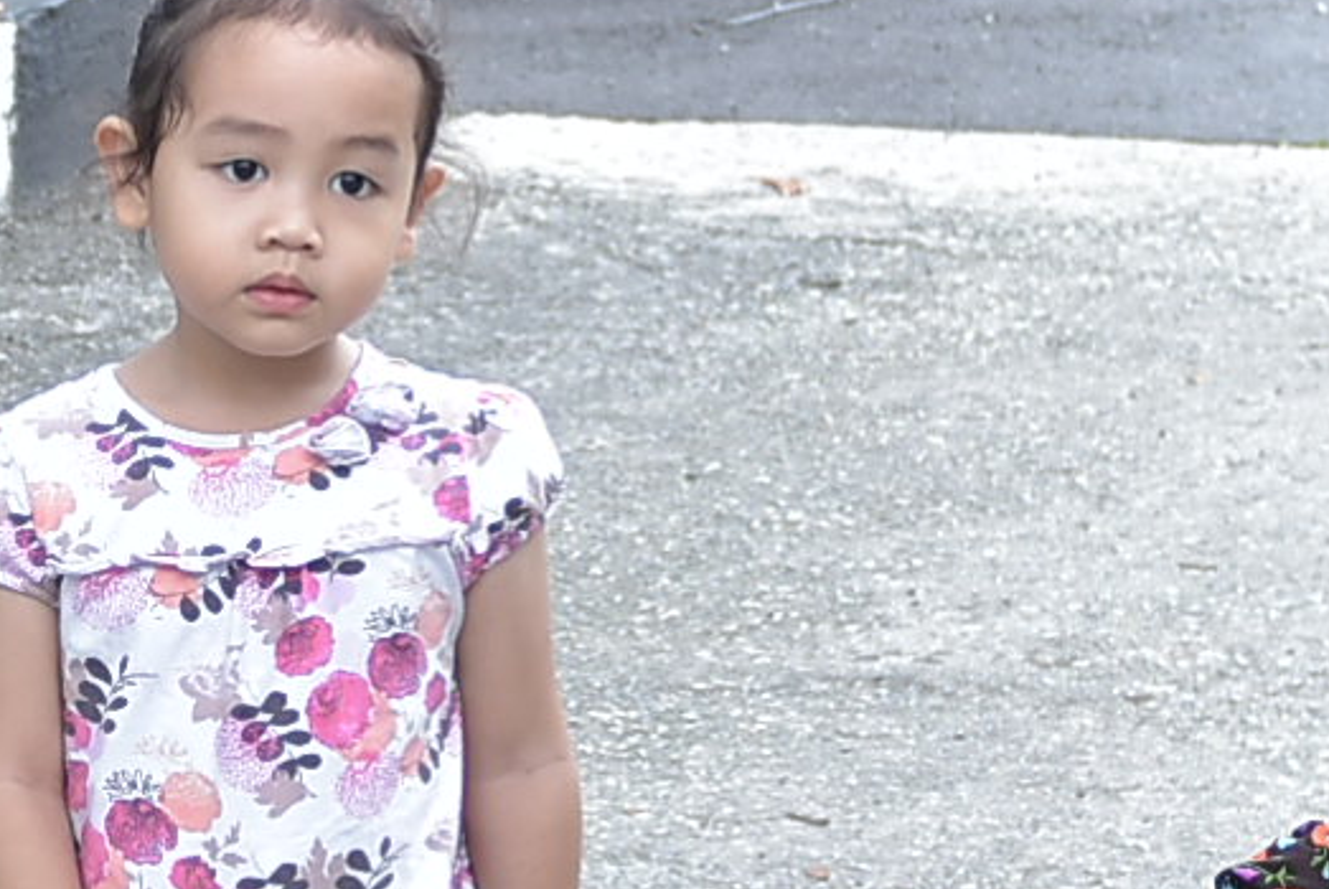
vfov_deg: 6.6
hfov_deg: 9.9
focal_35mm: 206
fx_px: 7613
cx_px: 119
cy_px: -201
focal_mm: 24
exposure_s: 1/500
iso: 400
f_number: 2.8
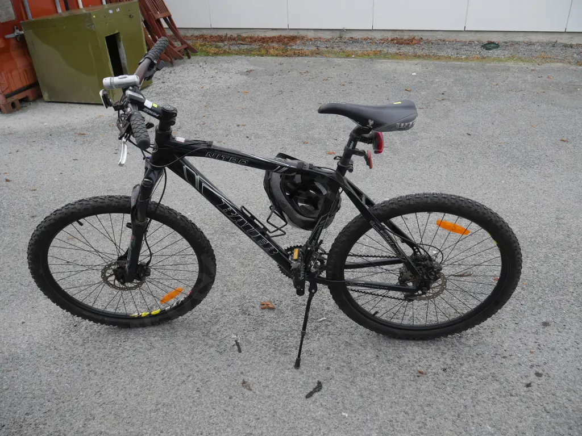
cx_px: 291
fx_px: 471
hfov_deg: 63.4
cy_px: 218
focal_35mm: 28
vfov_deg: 49.7
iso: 200
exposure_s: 1/160
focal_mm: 14
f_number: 4.5
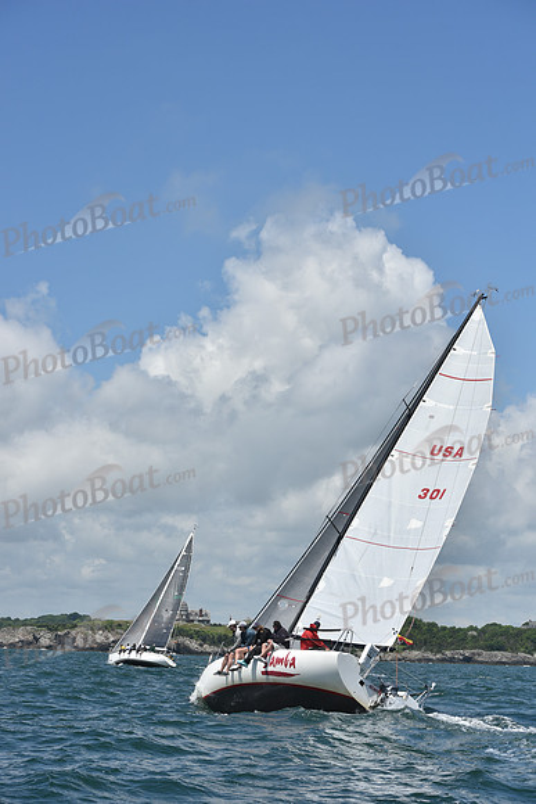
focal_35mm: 70
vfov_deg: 28.8
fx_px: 1562
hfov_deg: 19.5
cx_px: 268
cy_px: 402
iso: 250
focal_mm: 70
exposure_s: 1/1250
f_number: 8
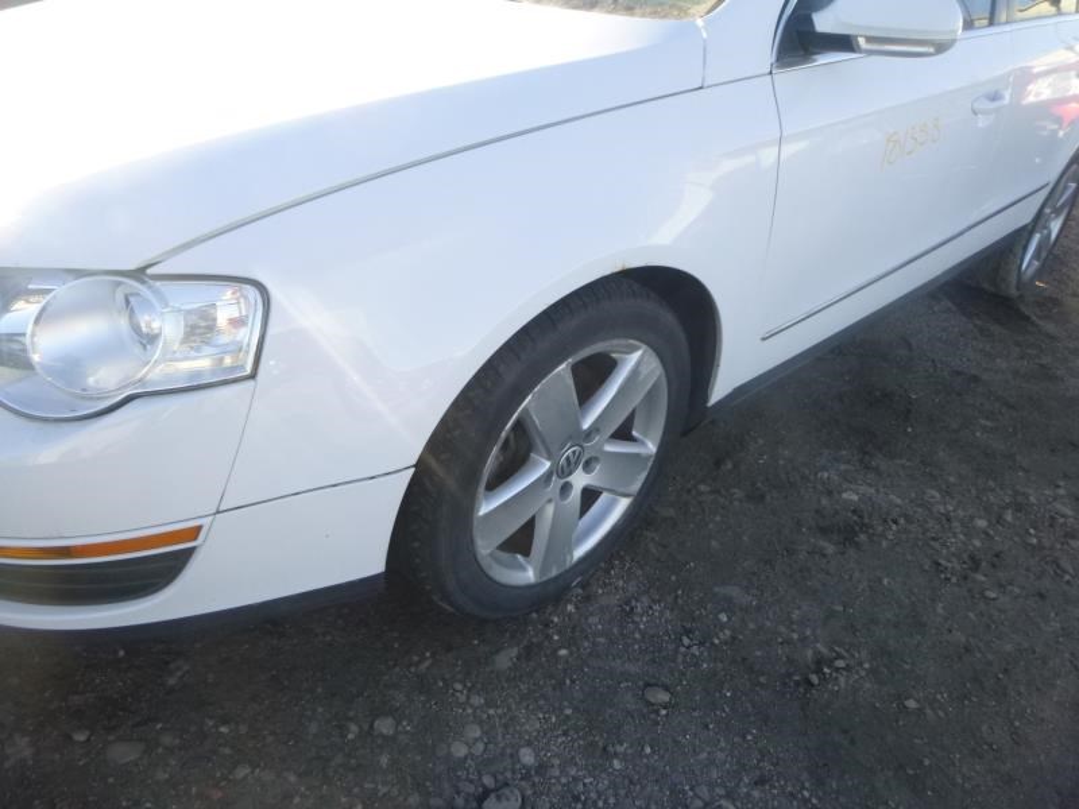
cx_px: 540
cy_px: 404
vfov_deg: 54.9
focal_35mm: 25
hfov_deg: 69.4
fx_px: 779
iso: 200
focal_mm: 4.5
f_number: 3.9
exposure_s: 1/200
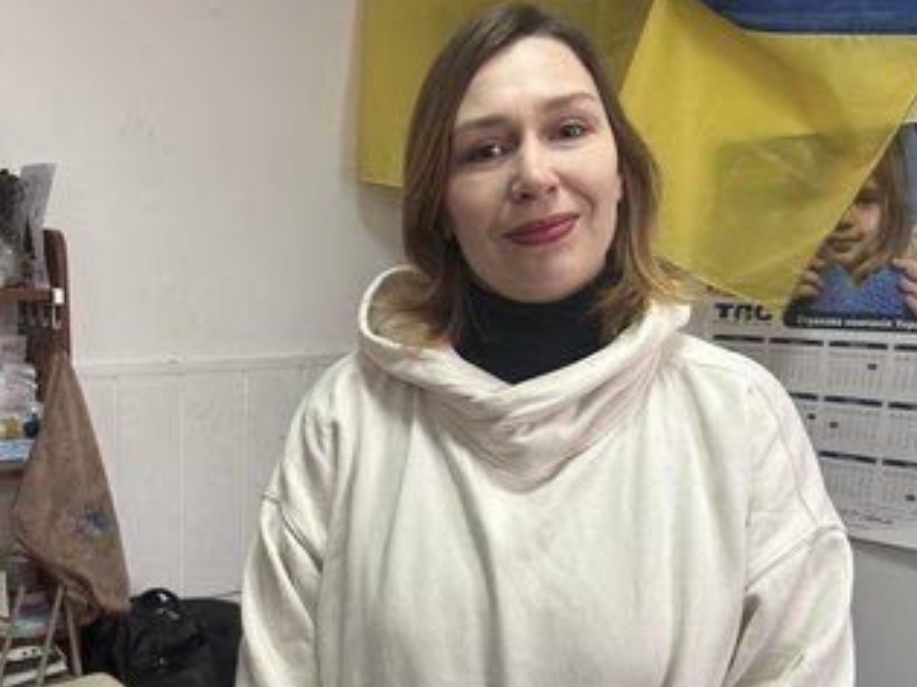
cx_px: 349
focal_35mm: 33
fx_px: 874
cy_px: 387
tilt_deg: -10.3
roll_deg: -0.2
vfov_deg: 42.8
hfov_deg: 54.8
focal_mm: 5.7
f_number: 1.5
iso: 100
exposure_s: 1/50
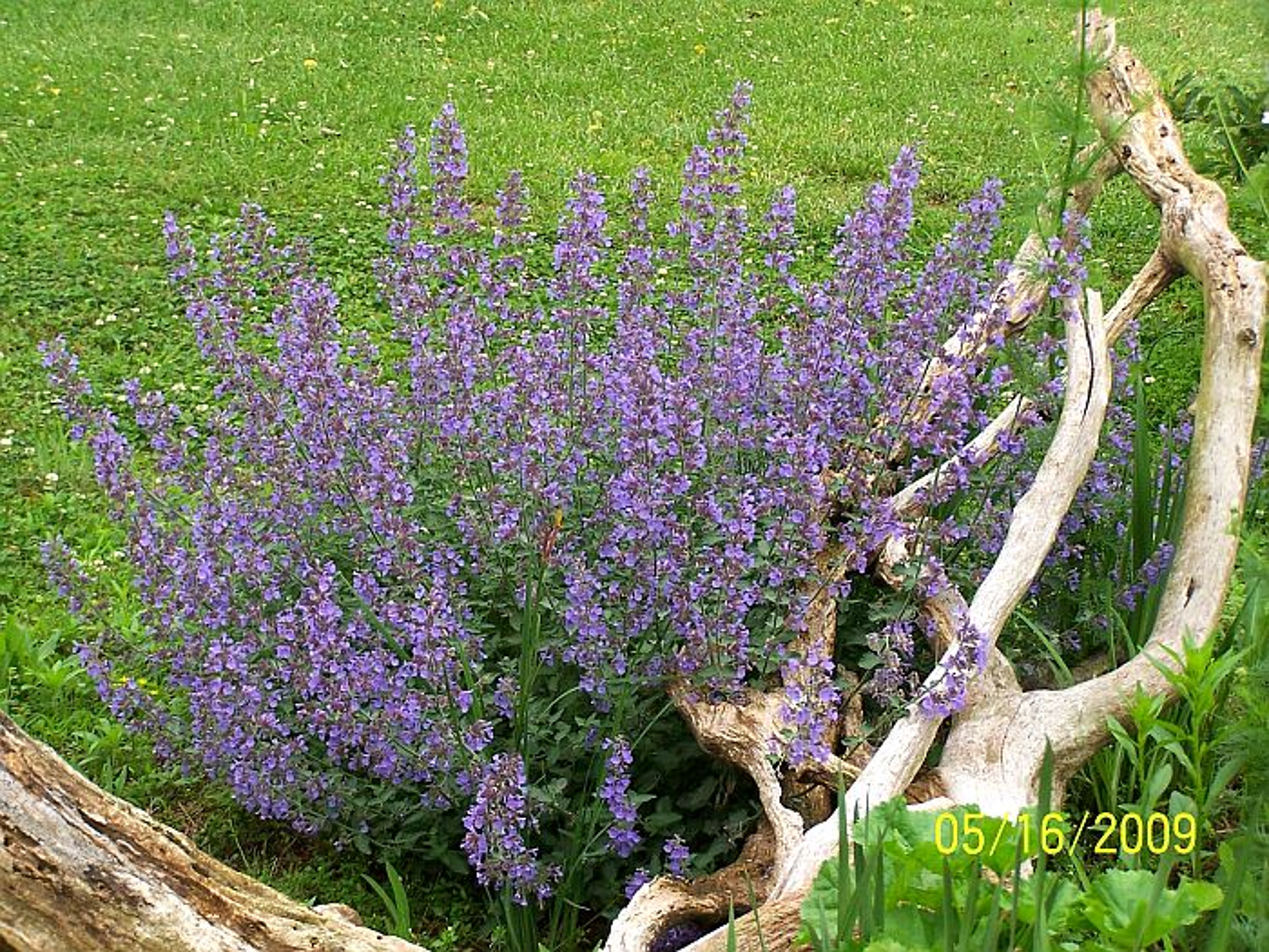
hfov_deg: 23.8
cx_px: 634
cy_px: 476
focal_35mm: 82
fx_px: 3006
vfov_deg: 18.0
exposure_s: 1/250
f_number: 3.2
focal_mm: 13.7
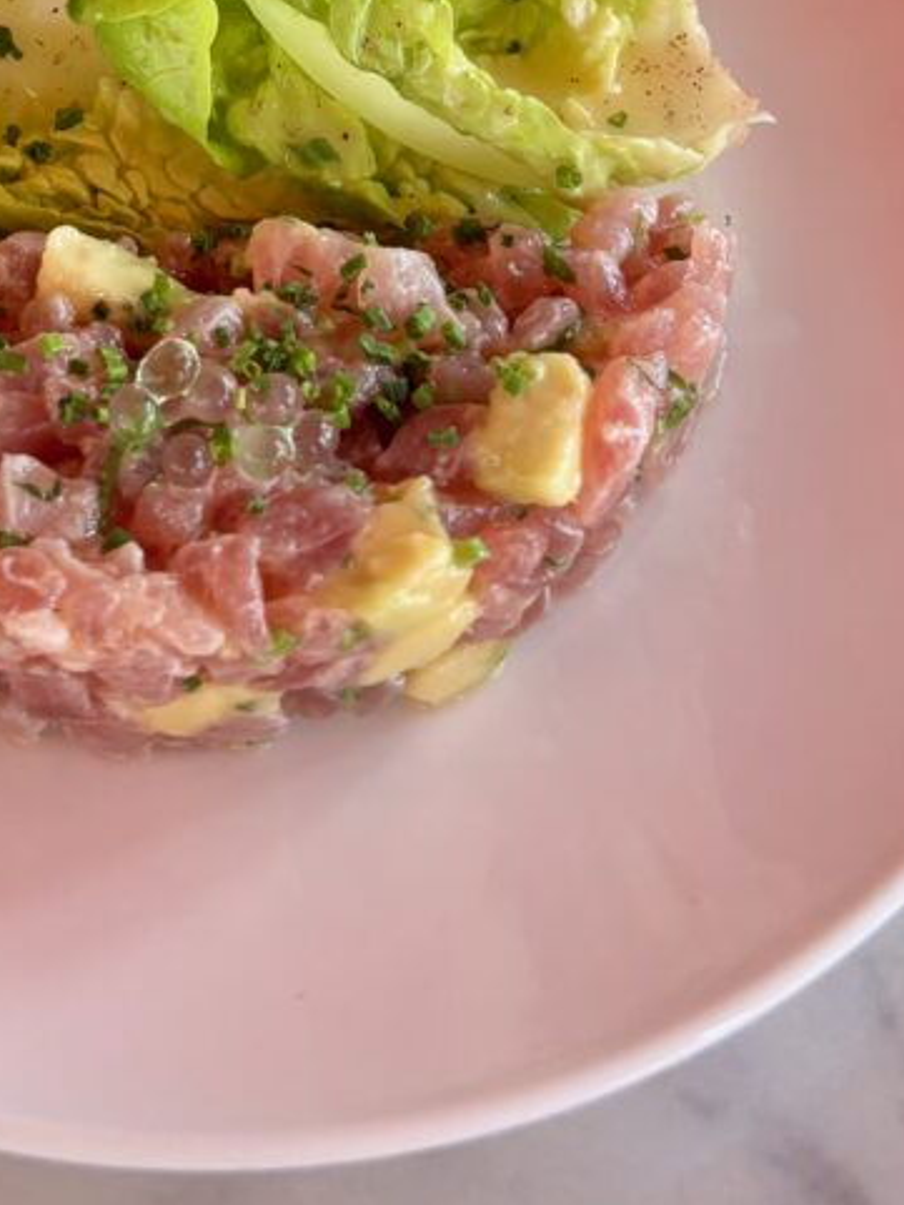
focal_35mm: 72
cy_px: -347
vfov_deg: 23.9
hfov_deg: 20.1
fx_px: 2506
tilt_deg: -45.3
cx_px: 113
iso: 80
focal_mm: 5.96
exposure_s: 1/121
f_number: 1.6
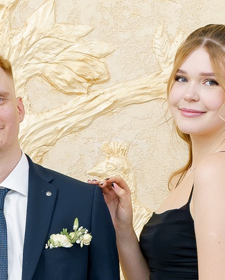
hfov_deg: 7.3
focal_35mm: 209
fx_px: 1738
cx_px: -94
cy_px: 417
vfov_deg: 9.0
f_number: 5
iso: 250
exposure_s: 1/125
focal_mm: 35
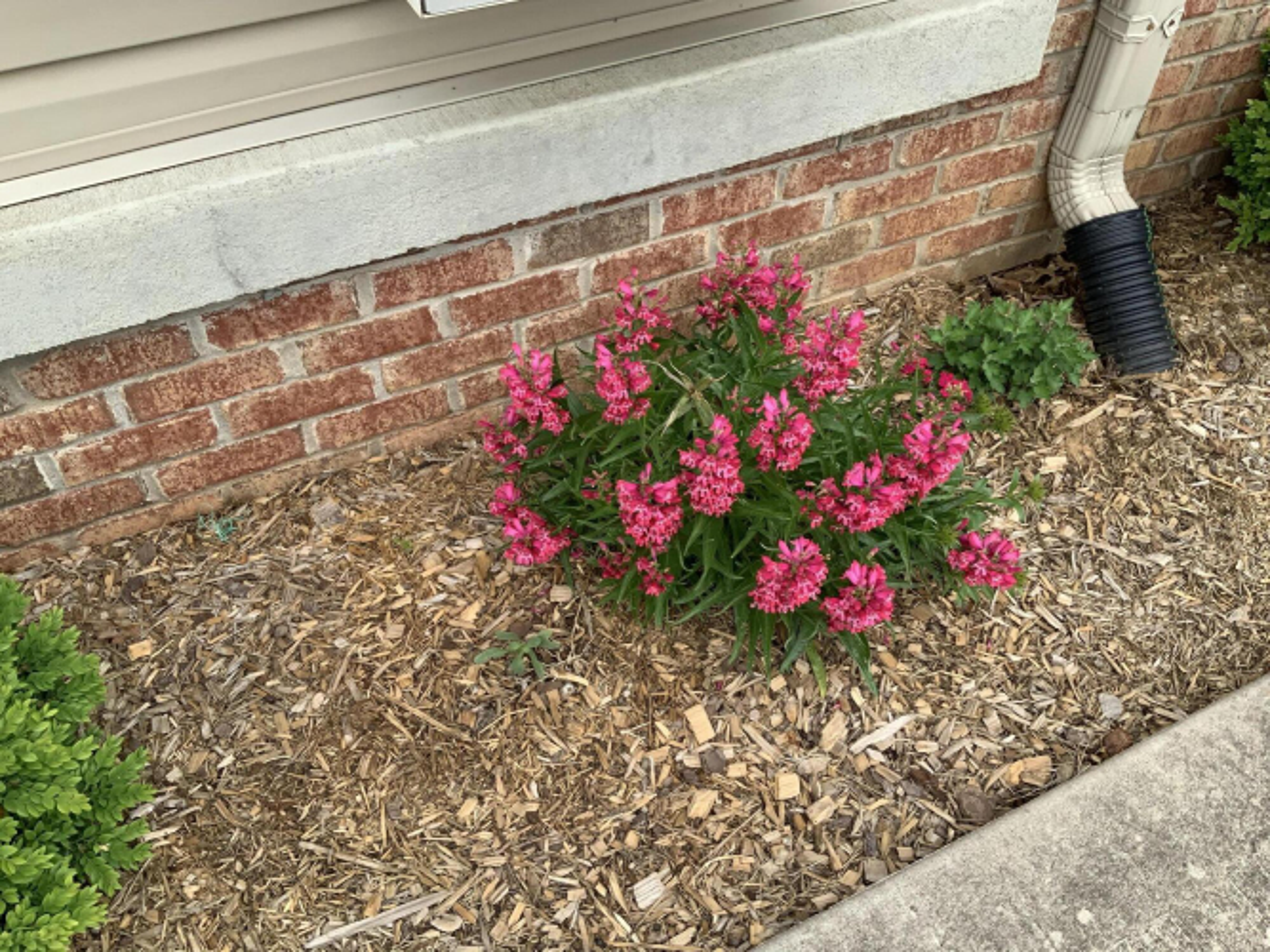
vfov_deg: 48.2
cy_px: 476
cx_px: 635
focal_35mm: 29
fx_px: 1064
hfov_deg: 61.7
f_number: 1.8
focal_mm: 3
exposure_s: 1/500
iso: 16
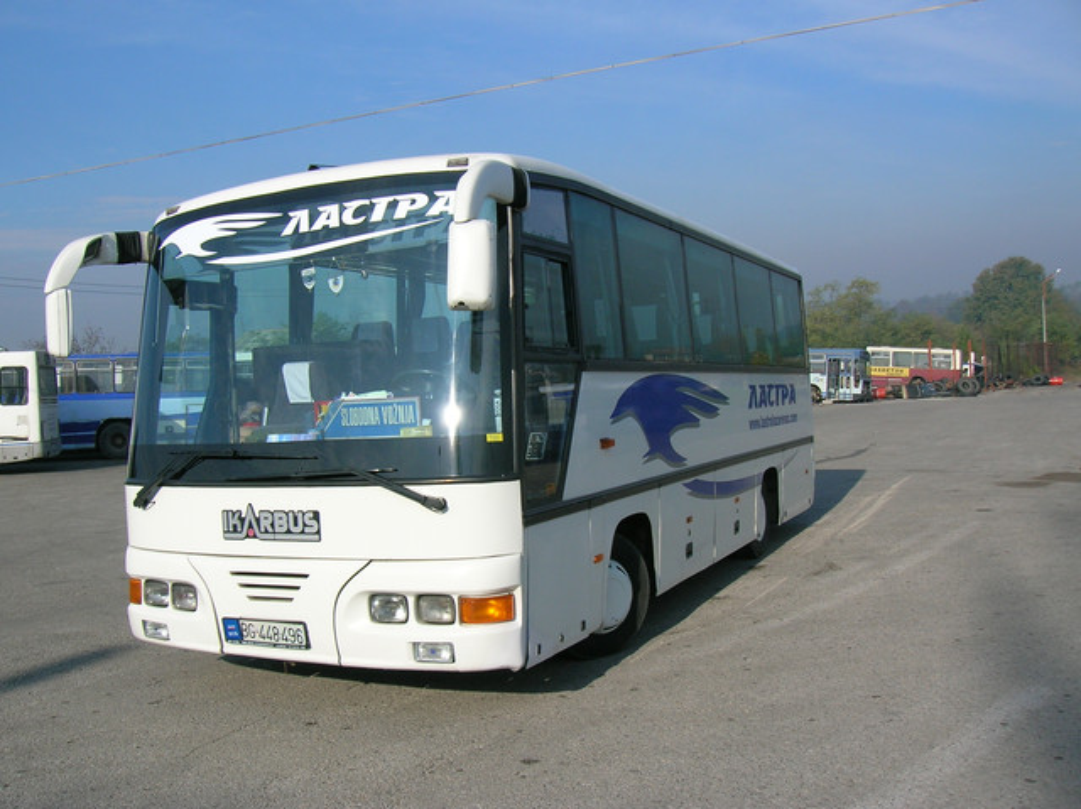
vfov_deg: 41.7
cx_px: 540
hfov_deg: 54.0
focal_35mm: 34
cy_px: 404
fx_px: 1061
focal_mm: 5.7
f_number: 4.9
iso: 50
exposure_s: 1/540
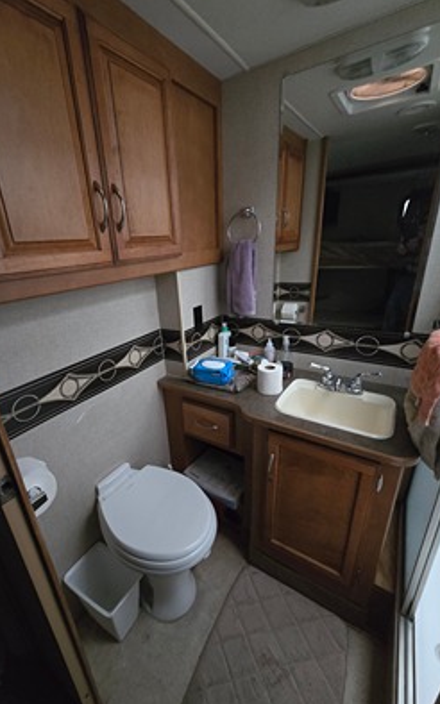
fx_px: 269
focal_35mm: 14
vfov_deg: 105.3
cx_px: 193
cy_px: 356
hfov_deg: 78.3
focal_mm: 2.2
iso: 1250
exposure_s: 1/24
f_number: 2.2
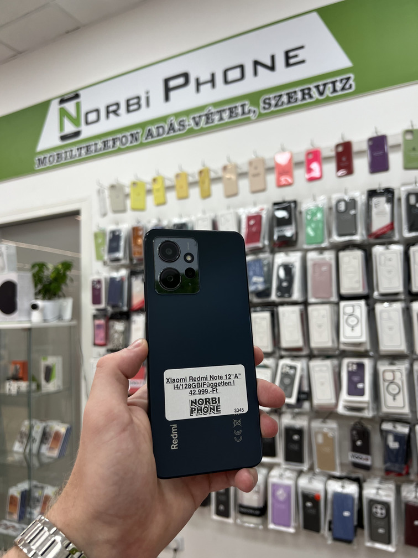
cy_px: 279
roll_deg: +2.6
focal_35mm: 26
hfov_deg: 53.1
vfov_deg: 67.3
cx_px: 209
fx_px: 419
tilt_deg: +5.8
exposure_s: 1/117
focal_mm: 5.7
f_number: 1.5
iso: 64
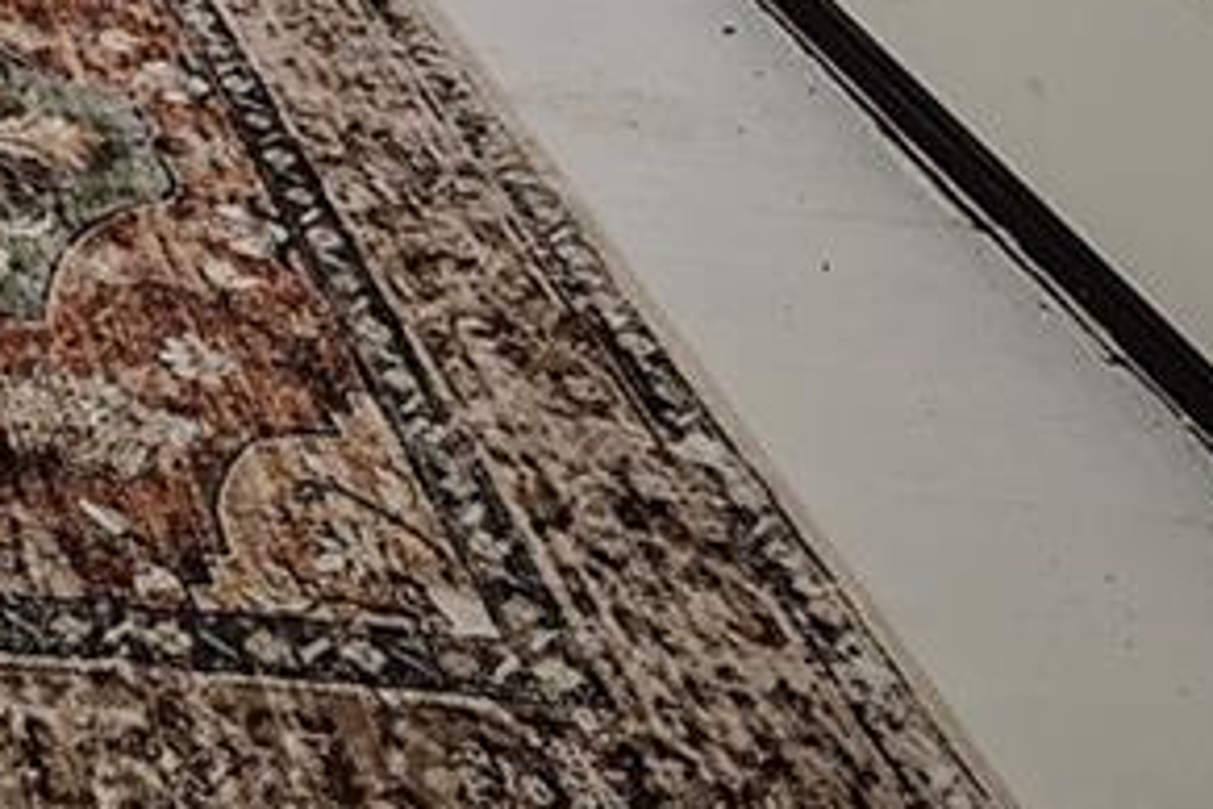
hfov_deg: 20.7
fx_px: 2594
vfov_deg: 12.9
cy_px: -1209
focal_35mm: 77
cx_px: -796
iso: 160
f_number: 8
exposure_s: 1/25
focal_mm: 9
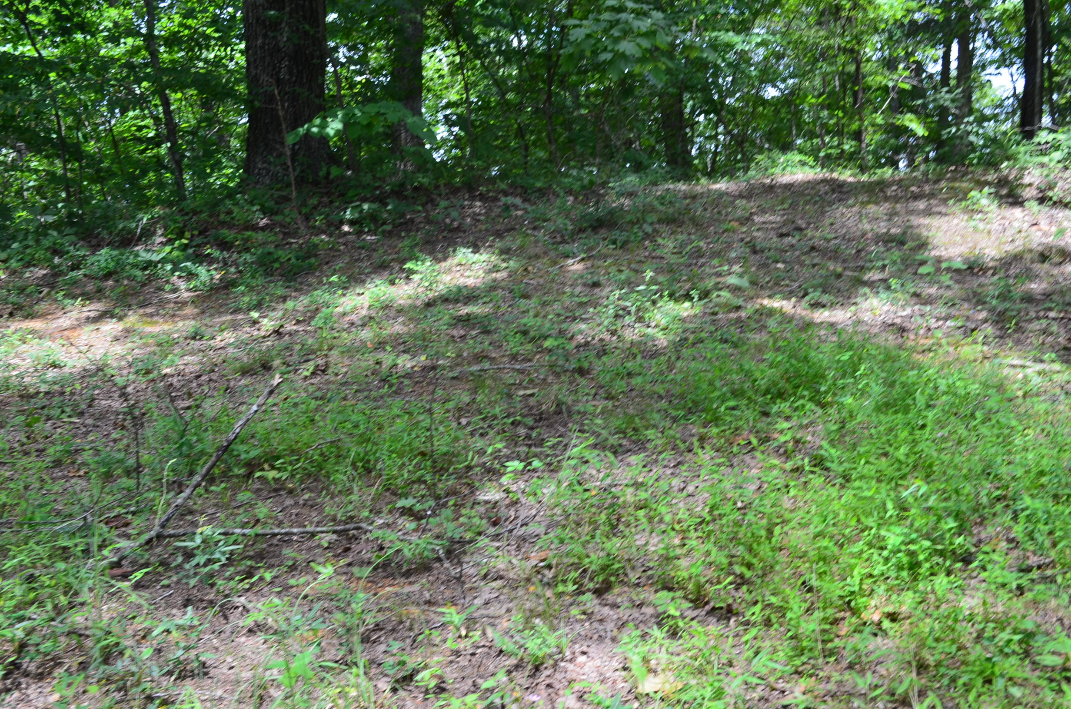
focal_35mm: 42
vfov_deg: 31.8
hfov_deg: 46.5
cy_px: 354
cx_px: 536
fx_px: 1247
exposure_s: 1/80
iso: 400
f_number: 8
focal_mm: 28
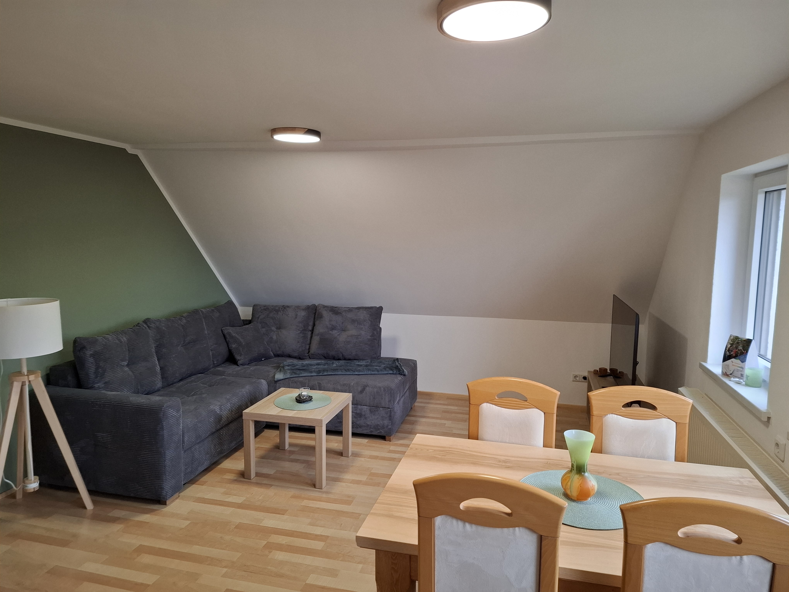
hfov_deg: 73.9
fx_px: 524
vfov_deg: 58.9
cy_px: 296
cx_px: 394
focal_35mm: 23
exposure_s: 1/100
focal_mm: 5.54
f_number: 1.8
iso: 250
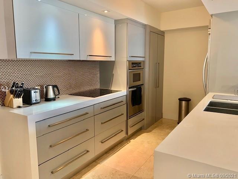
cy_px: 90
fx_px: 179
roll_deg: +0.4
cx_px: 119
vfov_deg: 53.1
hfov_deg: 67.3
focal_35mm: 26
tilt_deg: -7.6
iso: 100
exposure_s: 1/60
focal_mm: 4.25
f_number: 1.8
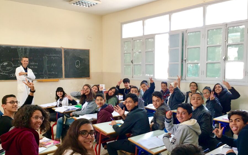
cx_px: 124
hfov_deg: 55.3
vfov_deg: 36.2
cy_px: 88
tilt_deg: -5.8
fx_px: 237
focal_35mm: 35
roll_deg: +0.1
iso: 50
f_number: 2.2
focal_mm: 4.15
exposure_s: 1/33
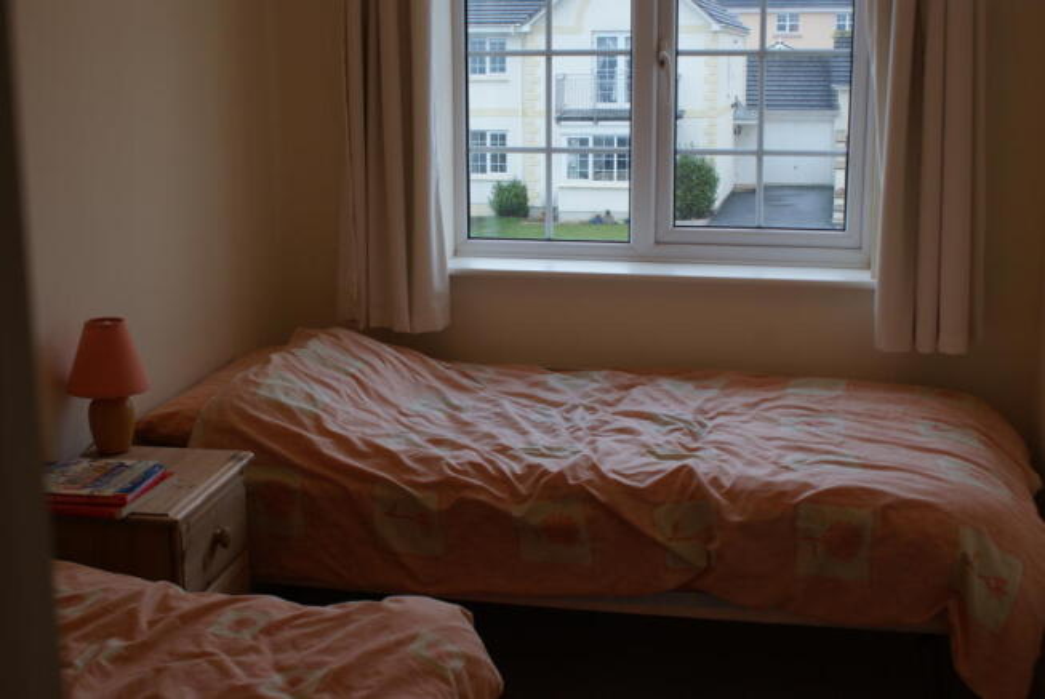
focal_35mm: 45
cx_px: 522
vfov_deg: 29.9
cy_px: 350
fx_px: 1308
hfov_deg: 43.6
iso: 160
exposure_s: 1/50
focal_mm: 30
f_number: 5
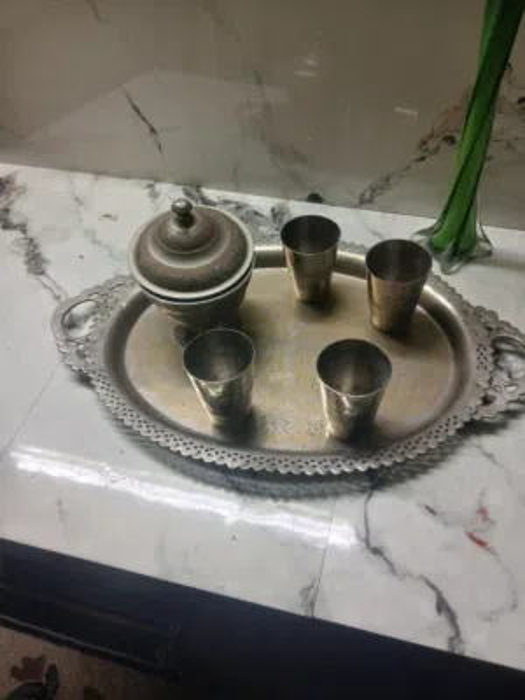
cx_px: 262
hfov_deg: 51.4
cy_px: 350
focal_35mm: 27
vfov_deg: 65.3
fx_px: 546
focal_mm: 3.98
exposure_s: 1/50
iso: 125
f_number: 1.8
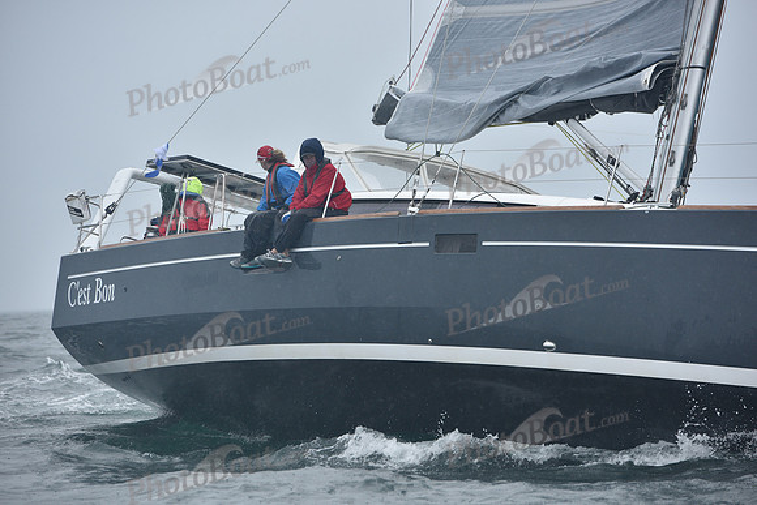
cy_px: 252
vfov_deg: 6.9
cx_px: 378
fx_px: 4206
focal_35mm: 200
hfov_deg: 10.3
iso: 320
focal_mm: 200
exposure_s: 1/1000
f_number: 6.3
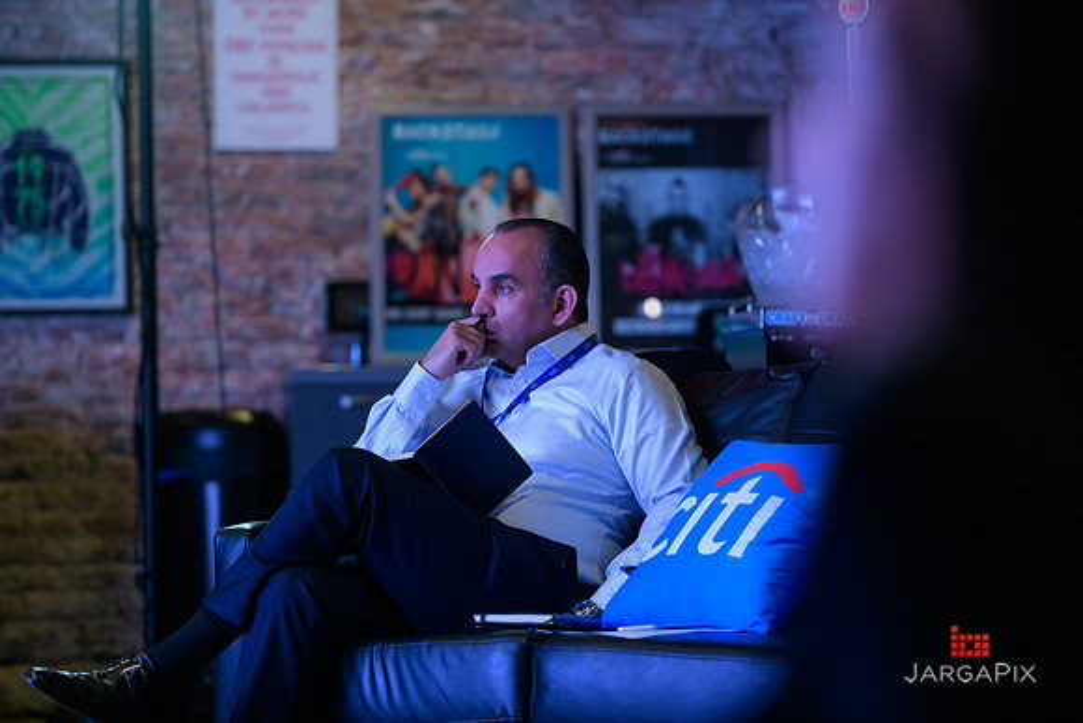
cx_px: 542
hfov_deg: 11.4
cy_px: 362
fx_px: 5416
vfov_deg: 7.6
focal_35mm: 180
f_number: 3.2
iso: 1600
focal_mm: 180
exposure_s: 1/100
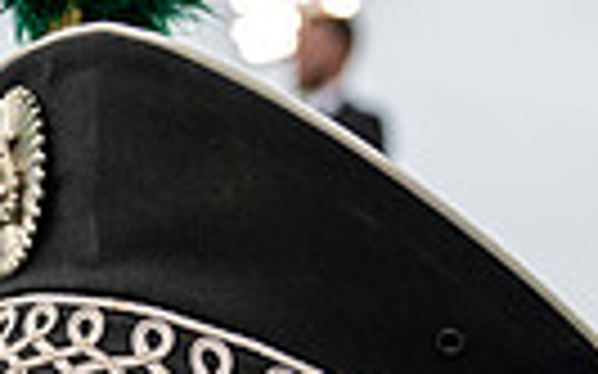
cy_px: 800
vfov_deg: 10.9
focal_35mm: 107
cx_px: 45
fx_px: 1743
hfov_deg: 19.1
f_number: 2.8
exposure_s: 1/500
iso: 160
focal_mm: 24
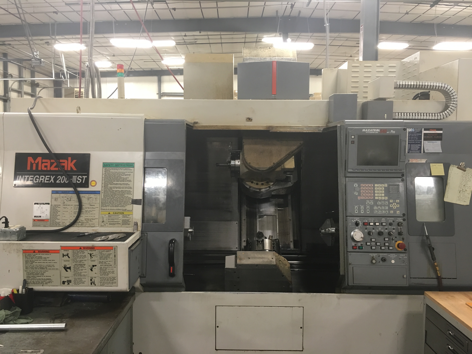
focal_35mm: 29
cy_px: 177
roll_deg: -0.1
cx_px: 236
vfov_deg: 48.2
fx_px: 395
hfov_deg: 61.7
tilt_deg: -5.3
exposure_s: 1/30
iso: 80
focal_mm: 4.15
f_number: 2.2
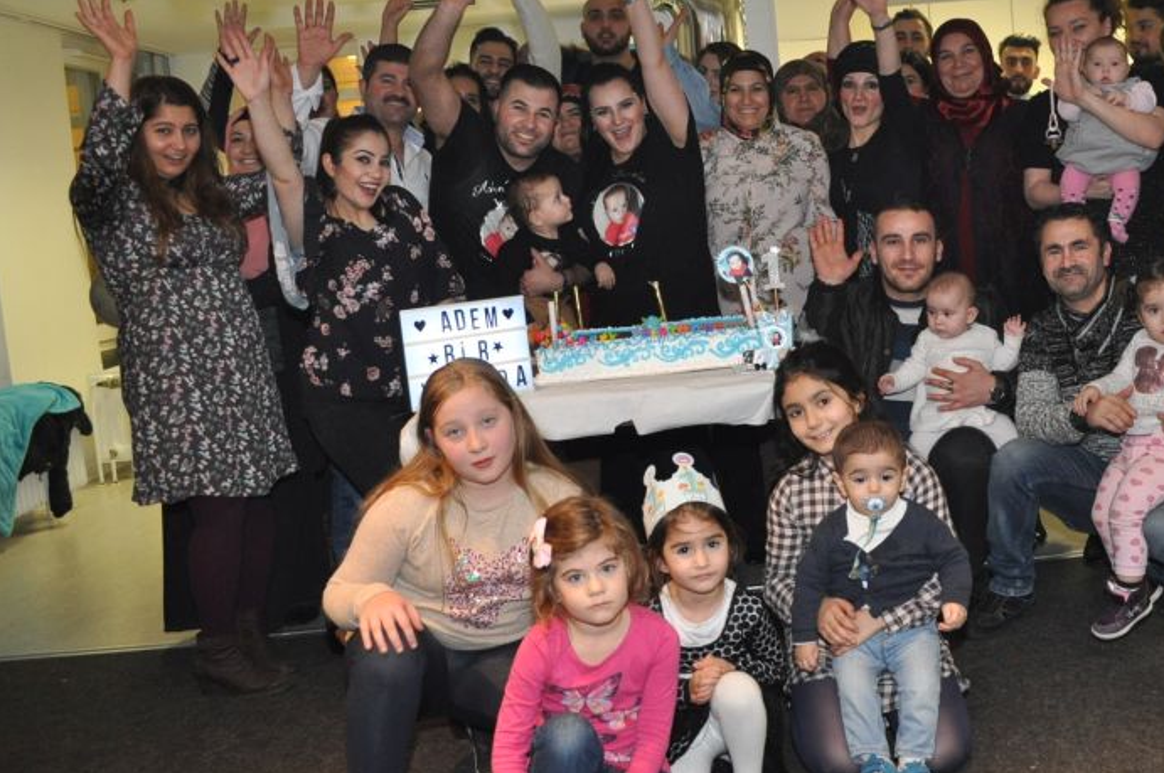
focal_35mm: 40
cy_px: 328
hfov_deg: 47.7
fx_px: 1292
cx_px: 778
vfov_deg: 33.3
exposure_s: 1/60
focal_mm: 18
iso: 800
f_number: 4
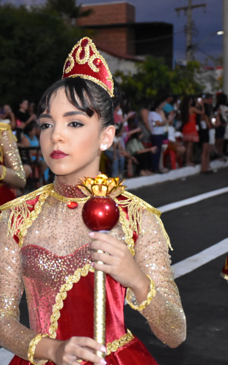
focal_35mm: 111
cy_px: 181
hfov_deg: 11.7
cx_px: 34
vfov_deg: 18.8
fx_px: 1104
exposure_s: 1/100
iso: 3200
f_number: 4.5
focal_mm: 48
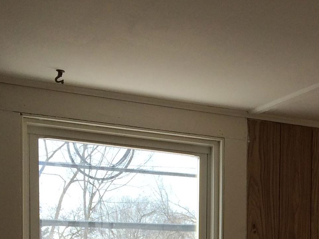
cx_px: 381
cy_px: 356
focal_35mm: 92
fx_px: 848
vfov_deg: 14.9
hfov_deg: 20.0
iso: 32
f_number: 2.2
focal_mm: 4.15
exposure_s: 1/631
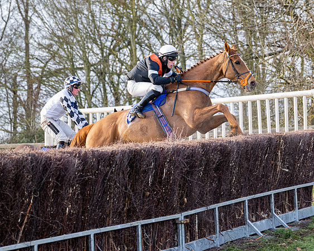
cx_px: 152
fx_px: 1004
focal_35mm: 108
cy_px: 115
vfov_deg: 14.2
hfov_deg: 17.8
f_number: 2.8
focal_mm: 70
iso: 800
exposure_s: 1/1250
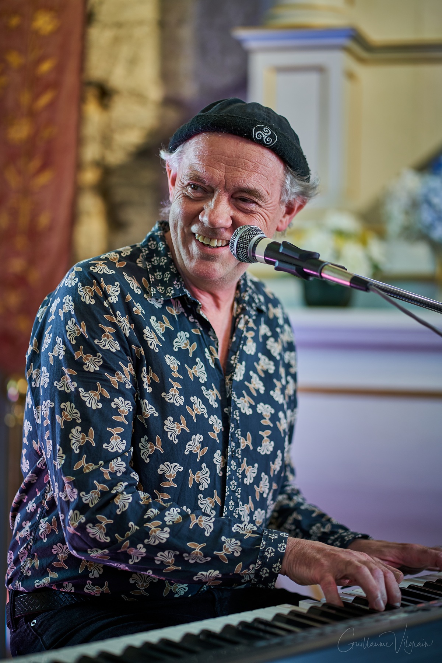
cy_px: 332
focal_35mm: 85
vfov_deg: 23.9
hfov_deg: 16.1
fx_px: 1565
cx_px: 221
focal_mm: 85
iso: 400
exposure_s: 1/100
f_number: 1.8
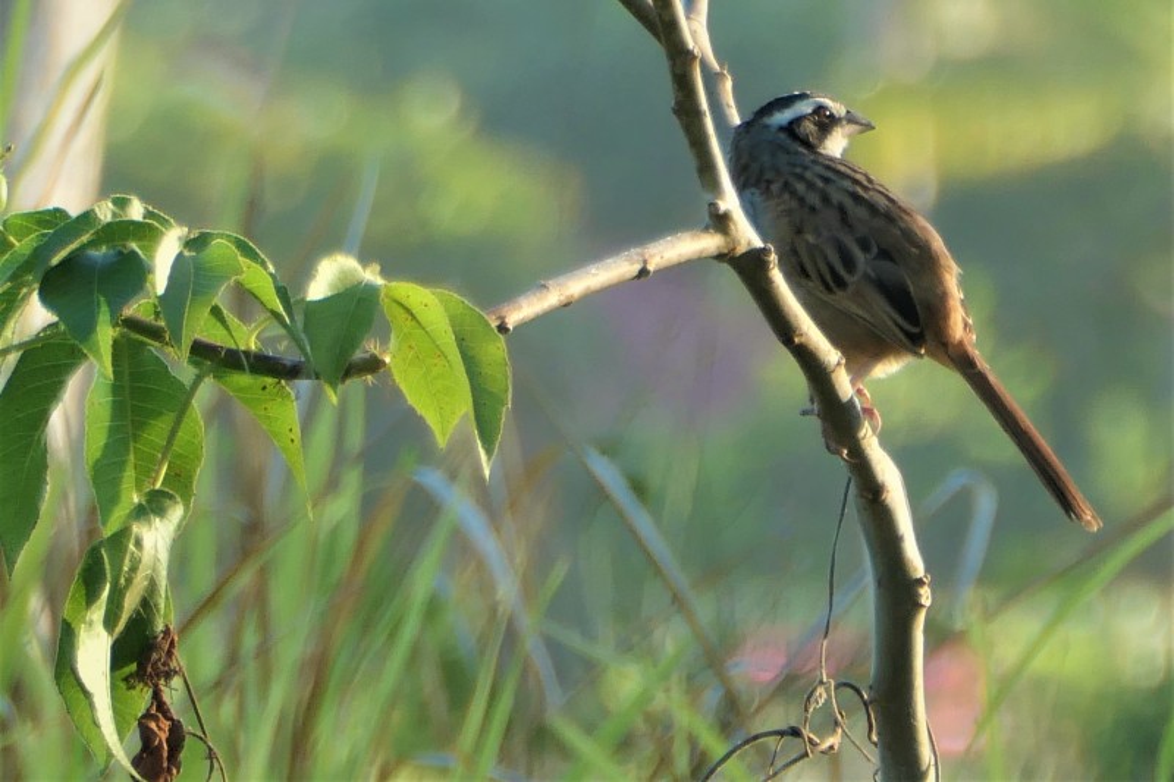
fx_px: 23474
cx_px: 587
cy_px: 391
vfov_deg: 1.9
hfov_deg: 2.9
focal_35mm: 720
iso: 200
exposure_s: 1/125
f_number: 6.4
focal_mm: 132
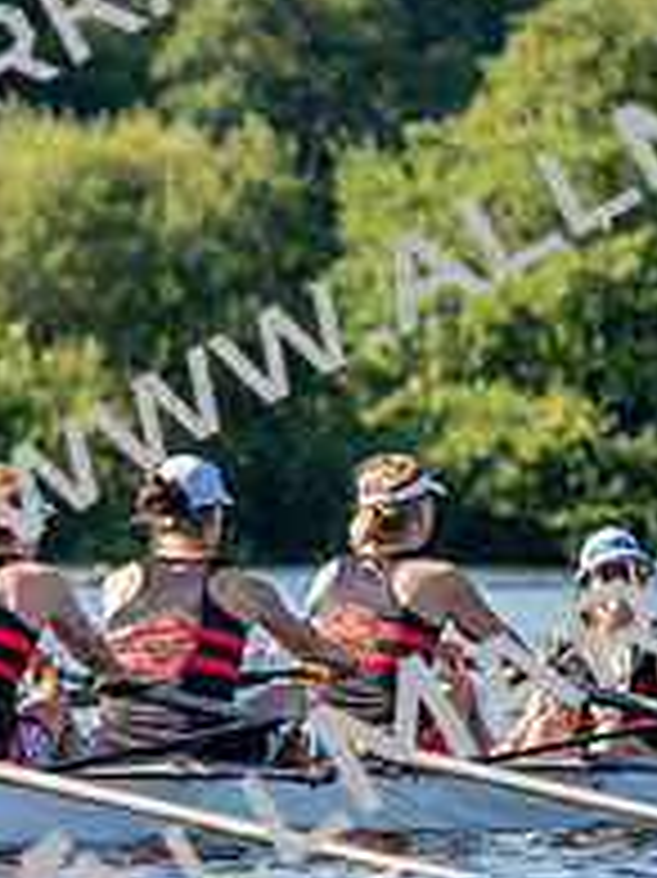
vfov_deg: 2.9
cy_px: 619
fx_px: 17303
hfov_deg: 2.2
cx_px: -364
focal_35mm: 683
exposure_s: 1/1600
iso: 400
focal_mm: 239
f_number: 5.6
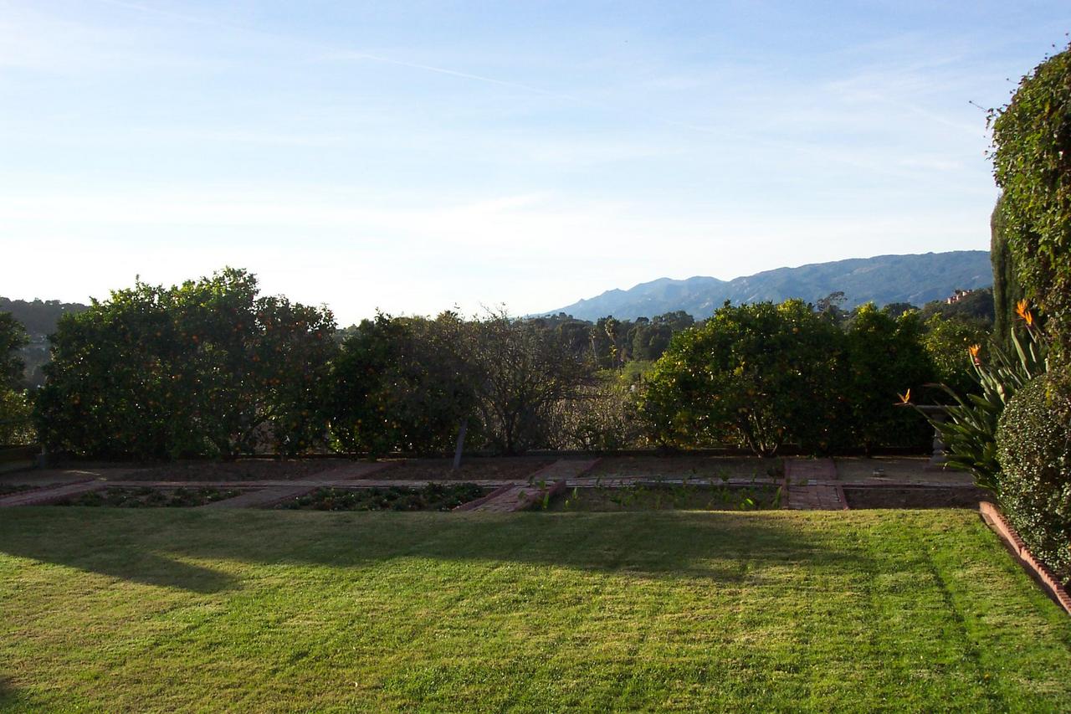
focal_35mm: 38
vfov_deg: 35.0
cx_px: 536
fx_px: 1130
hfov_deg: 50.7
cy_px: 357
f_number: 4.8
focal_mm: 8
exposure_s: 1/500
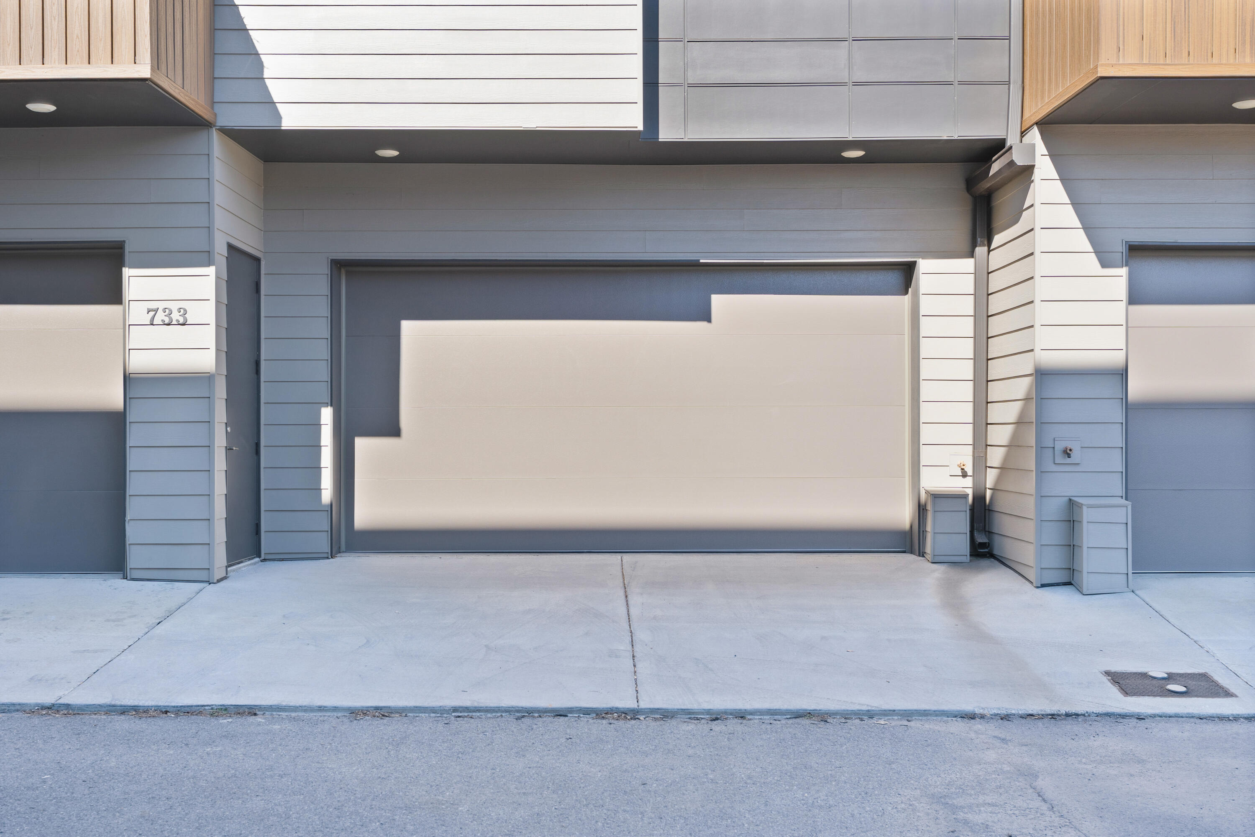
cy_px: 418
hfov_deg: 54.4
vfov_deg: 37.9
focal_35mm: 35
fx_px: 1220
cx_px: 628
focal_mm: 35
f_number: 5.6
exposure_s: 1/800
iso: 320
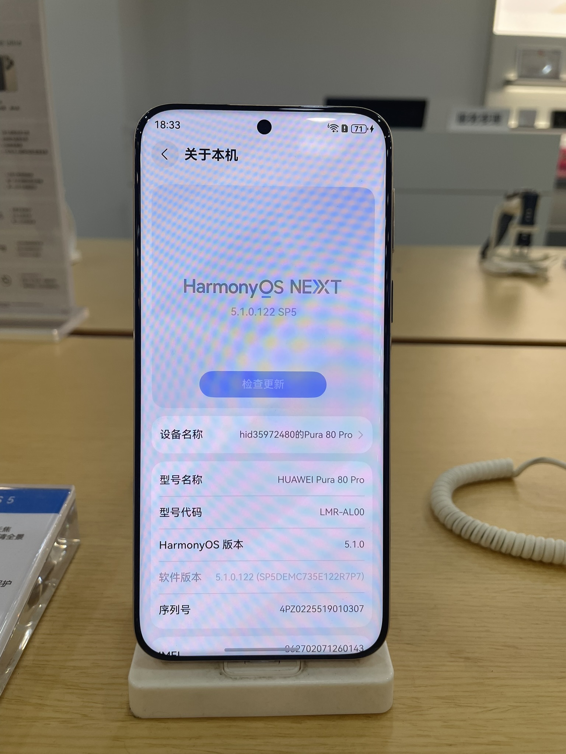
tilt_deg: -20.2
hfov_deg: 53.1
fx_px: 567
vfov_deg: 67.3
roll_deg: +0.6
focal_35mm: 26
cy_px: 377
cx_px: 283
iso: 32
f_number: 1.6
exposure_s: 1/145
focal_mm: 4.2
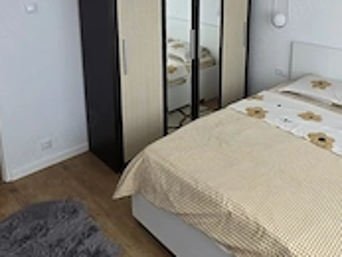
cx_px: 243
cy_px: 38
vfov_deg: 43.7
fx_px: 297
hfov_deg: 57.8
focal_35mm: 30
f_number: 2.2
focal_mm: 1.7
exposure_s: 1/100
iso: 80
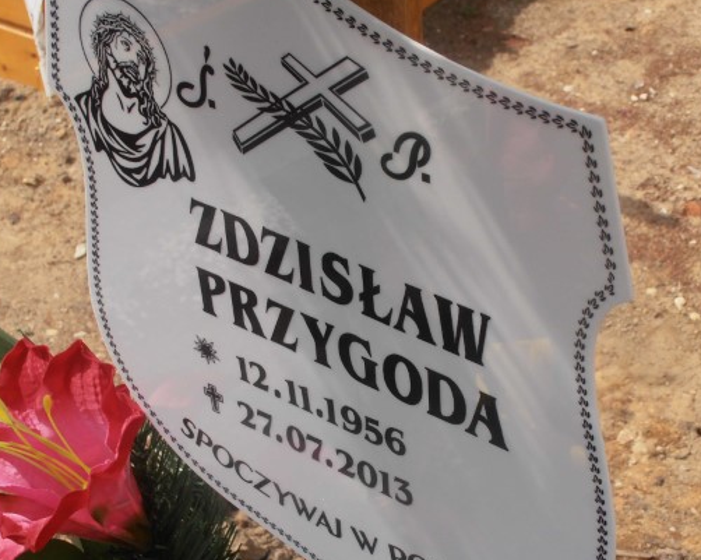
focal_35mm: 71
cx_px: 381
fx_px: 1472
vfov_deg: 21.5
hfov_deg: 26.8
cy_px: 320
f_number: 11
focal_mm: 10.04
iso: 80
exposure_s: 1/125
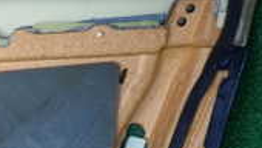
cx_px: -171
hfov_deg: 18.6
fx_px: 668
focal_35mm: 96
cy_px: 197
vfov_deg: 12.2
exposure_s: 1/125
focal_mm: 4.5
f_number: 2
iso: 200
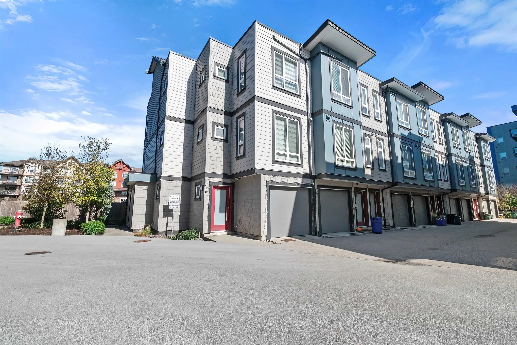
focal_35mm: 15
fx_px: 215
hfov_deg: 100.4
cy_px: 172
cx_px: 258
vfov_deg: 77.3
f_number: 11
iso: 320
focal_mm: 10
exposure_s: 1/800
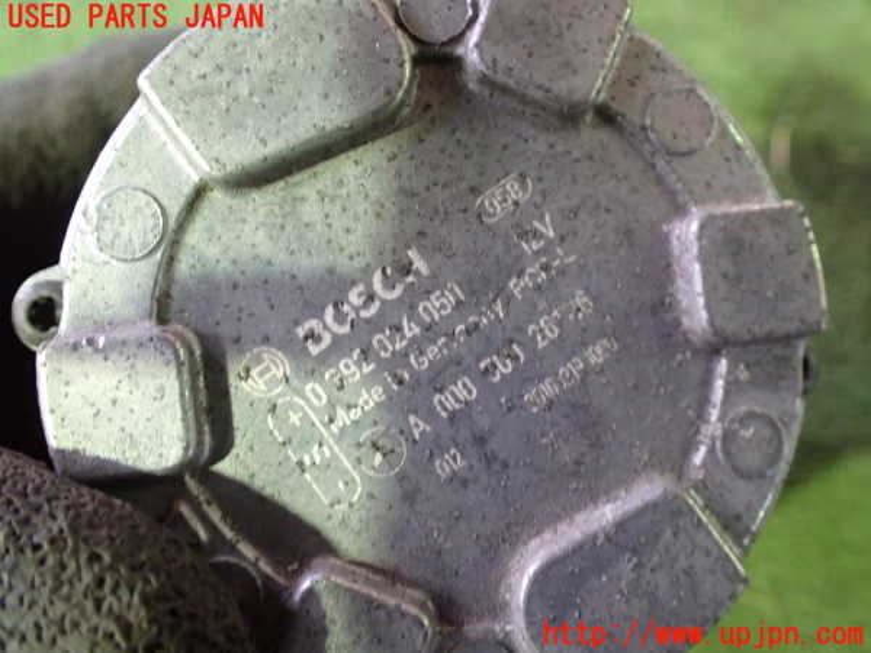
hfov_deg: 60.0
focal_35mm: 30
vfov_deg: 46.8
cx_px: 436
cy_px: 326
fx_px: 755
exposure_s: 1/30
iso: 1000
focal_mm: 5.4
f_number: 2.3
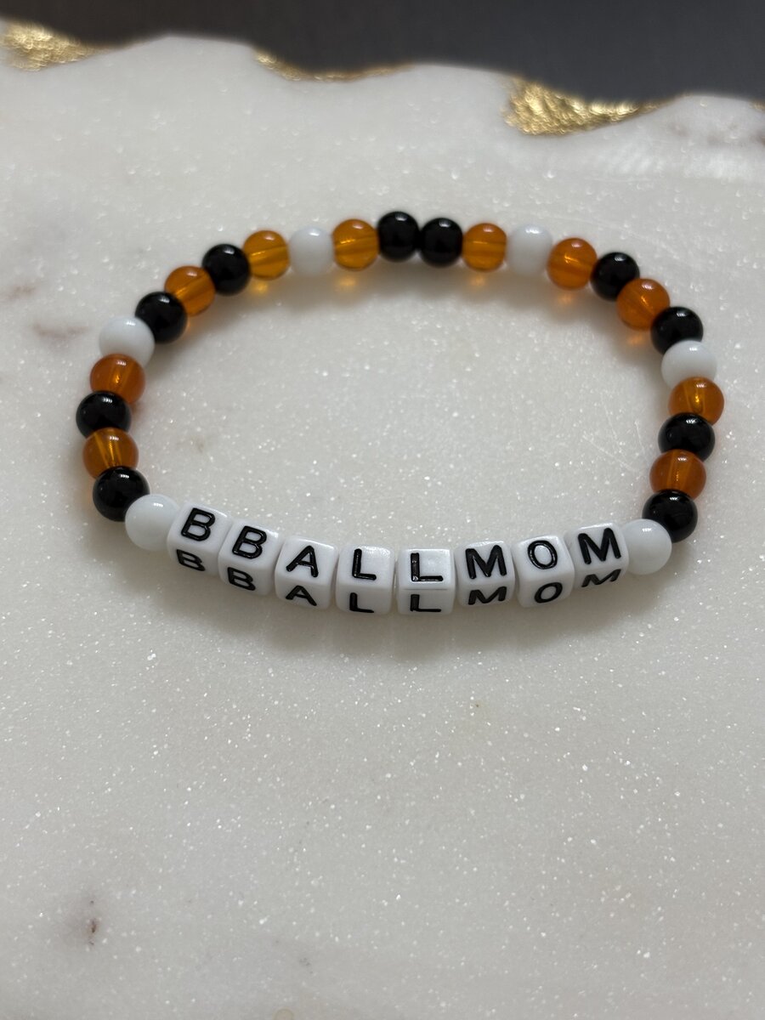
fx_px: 1532
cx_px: 382
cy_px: 510
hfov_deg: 28.0
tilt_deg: -54.5
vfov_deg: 36.8
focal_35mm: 52
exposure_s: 1/60
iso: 50
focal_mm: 5.96
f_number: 1.6
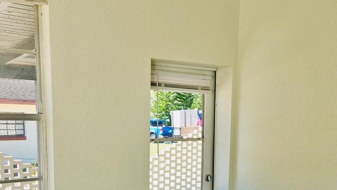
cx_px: 159
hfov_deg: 46.4
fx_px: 393
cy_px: 168
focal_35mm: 44
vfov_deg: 26.3
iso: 50
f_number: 1.8
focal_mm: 5.4
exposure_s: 1/233
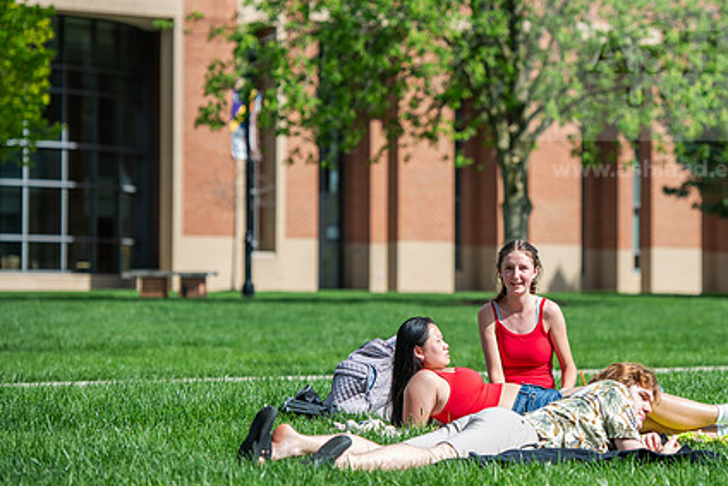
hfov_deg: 12.0
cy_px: 205
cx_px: 474
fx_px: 3459
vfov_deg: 8.0
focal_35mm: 171
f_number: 3.5
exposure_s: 1/640
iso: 100
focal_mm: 125
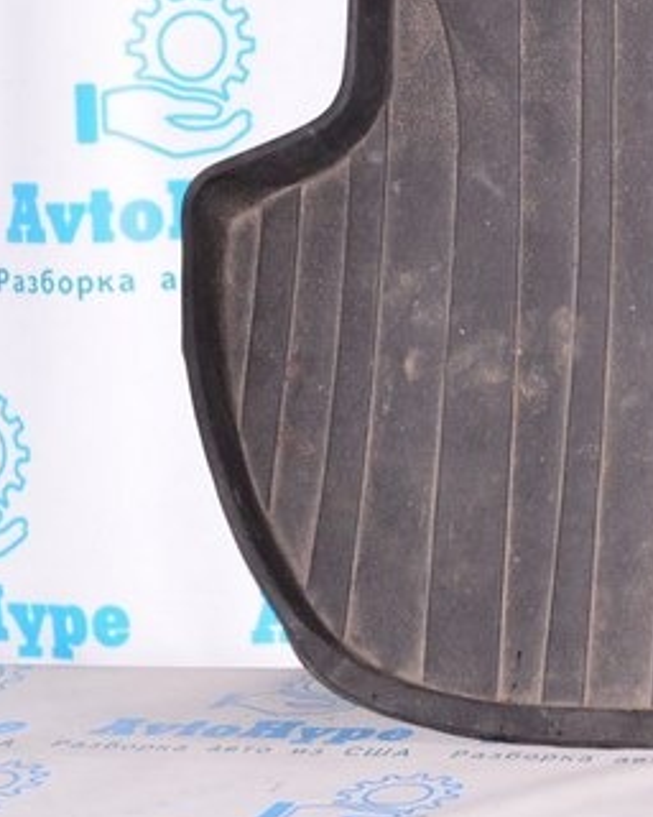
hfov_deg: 13.1
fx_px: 2609
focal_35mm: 108
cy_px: 29
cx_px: 1133
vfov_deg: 17.4
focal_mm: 24
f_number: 8
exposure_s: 1/160
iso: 1600
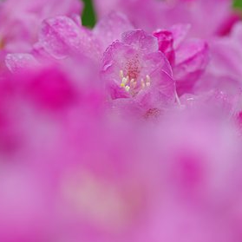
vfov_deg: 8.3
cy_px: 131
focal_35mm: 210
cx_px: 76
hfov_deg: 8.3
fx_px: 1661
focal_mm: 90
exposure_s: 1/400
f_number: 3.5
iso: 200
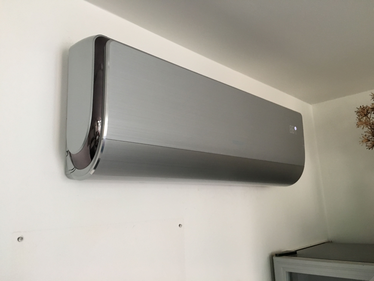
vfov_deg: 48.2
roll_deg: +0.6
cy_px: 140
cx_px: 187
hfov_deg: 61.7
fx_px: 313
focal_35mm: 29
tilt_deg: +12.7
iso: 160
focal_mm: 4.15
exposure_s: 1/33
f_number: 2.2
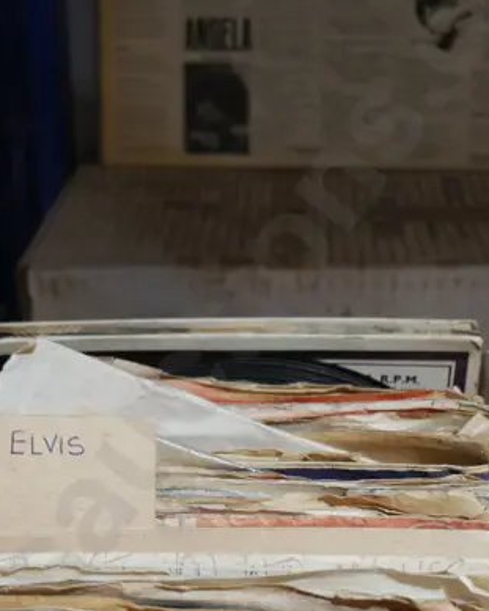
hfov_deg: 21.1
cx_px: 149
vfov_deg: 26.2
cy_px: 438
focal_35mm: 72
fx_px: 1303
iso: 400
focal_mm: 14
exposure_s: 1/60
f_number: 3.5
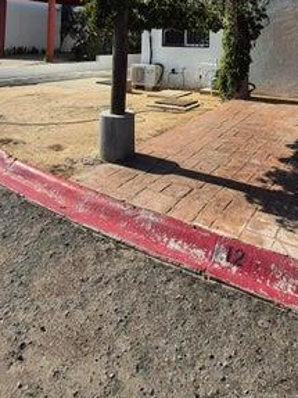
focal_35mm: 29
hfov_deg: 47.5
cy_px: 12
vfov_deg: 51.3
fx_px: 333
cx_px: 197
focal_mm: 1.74
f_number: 2.2
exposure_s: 1/2760
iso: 50
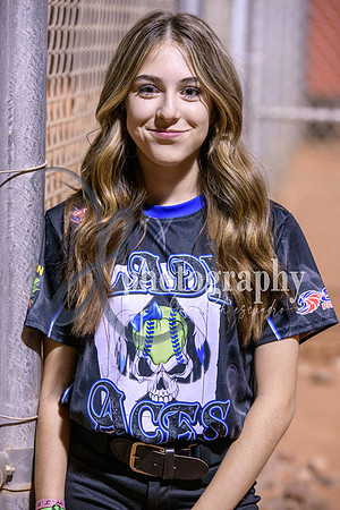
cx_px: 170
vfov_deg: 16.8
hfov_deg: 11.2
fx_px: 1728
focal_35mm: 122
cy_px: 255
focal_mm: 122
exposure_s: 1/250
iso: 4000
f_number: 5
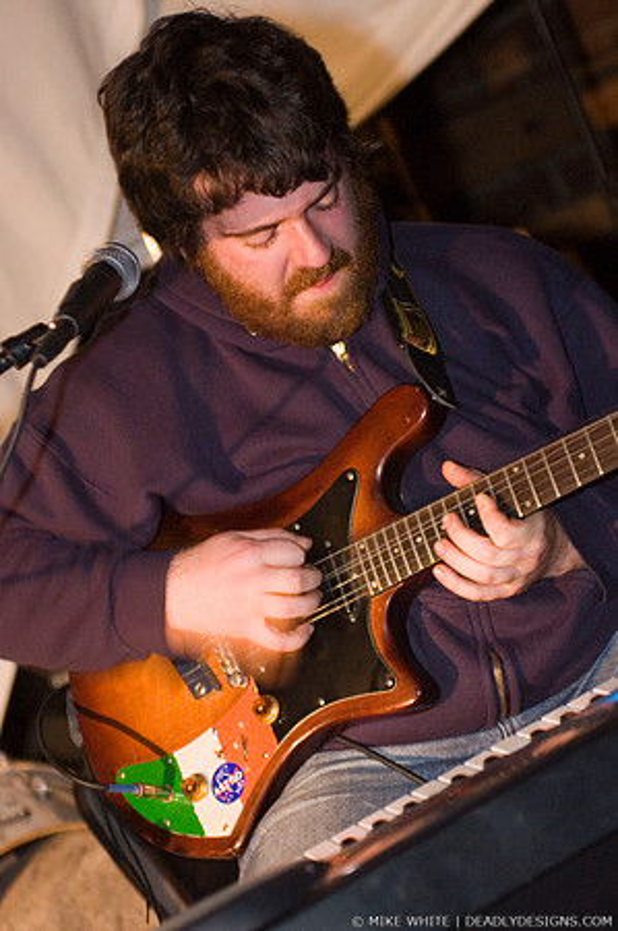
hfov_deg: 13.0
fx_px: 2710
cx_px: 309
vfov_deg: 19.5
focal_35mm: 105
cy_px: 466
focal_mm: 70
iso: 800
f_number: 2.8
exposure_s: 1/15
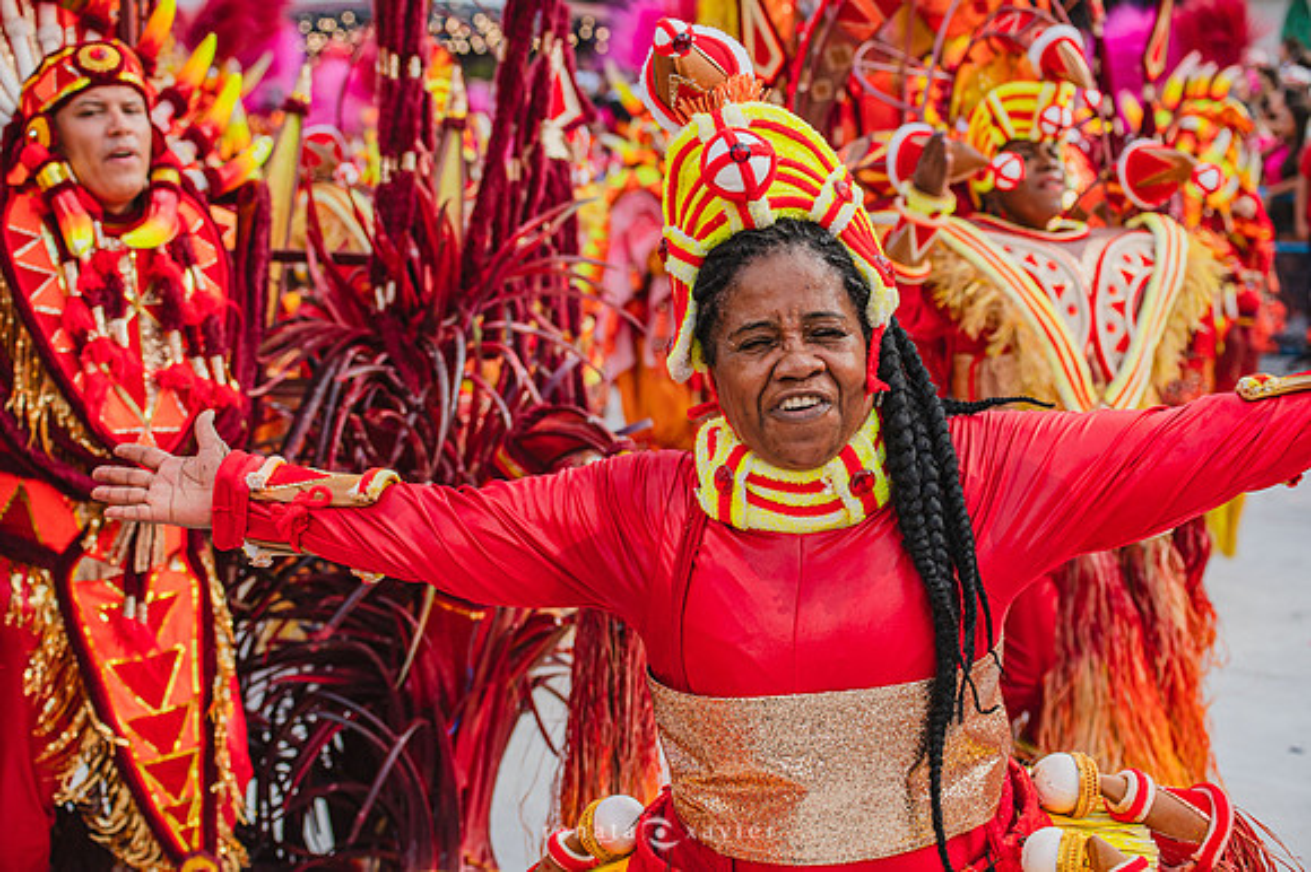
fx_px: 2548
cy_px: 436
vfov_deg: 19.4
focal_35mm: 70
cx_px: 656
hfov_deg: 28.9
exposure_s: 1/1600
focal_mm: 70
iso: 640
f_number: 5.6
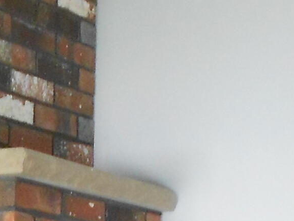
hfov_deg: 11.7
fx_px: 1410
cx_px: -53
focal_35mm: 166
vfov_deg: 8.3
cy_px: 500
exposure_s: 1/30
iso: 400
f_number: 3.6
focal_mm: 5.8
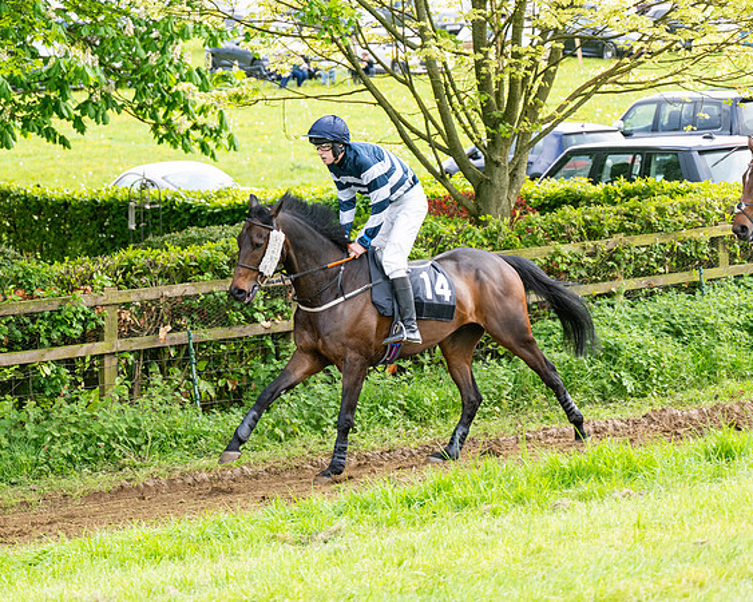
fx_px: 3255
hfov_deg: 13.2
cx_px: 444
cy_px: 305
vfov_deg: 10.6
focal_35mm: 146
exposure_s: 1/1250
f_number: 4
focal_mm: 98
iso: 400
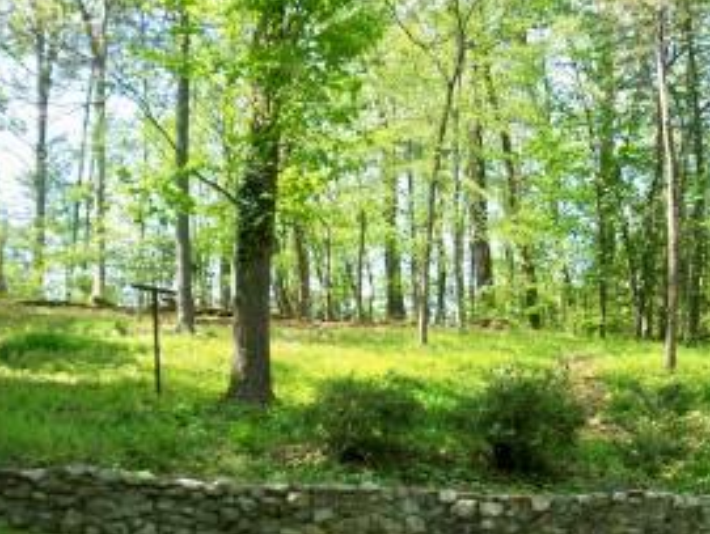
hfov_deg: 34.3
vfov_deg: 25.9
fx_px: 1150
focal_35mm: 56
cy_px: 385
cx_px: 364
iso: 64
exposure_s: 1/100
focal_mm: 6.3
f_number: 3.9
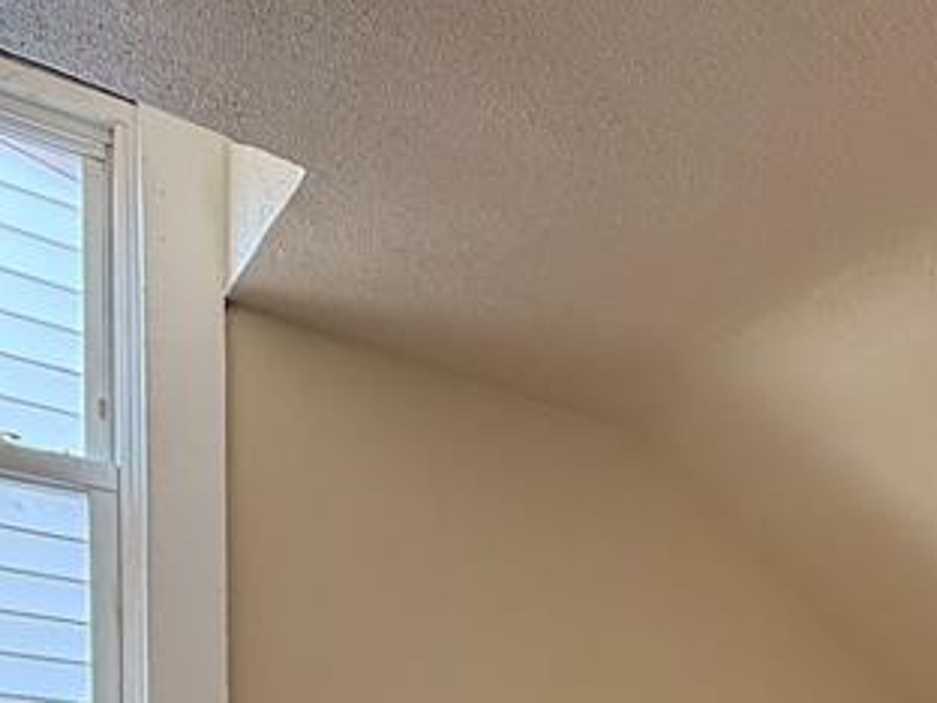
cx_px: 910
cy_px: 973
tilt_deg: -2.1
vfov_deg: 25.8
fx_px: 1245
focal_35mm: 46
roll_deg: -0.8
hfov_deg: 37.4
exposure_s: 1/99
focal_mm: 2.22
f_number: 2.2
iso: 320
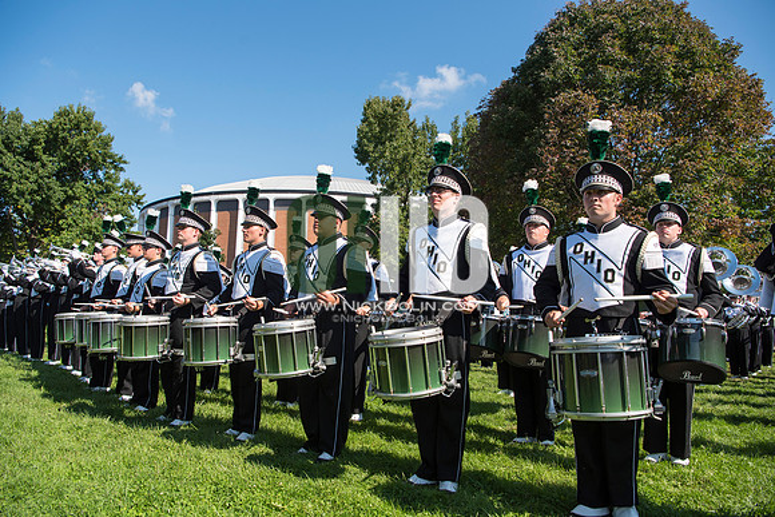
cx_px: 388
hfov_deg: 73.7
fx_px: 517
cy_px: 258
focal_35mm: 24
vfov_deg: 53.2
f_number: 5.6
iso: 200
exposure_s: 1/1250
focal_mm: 24
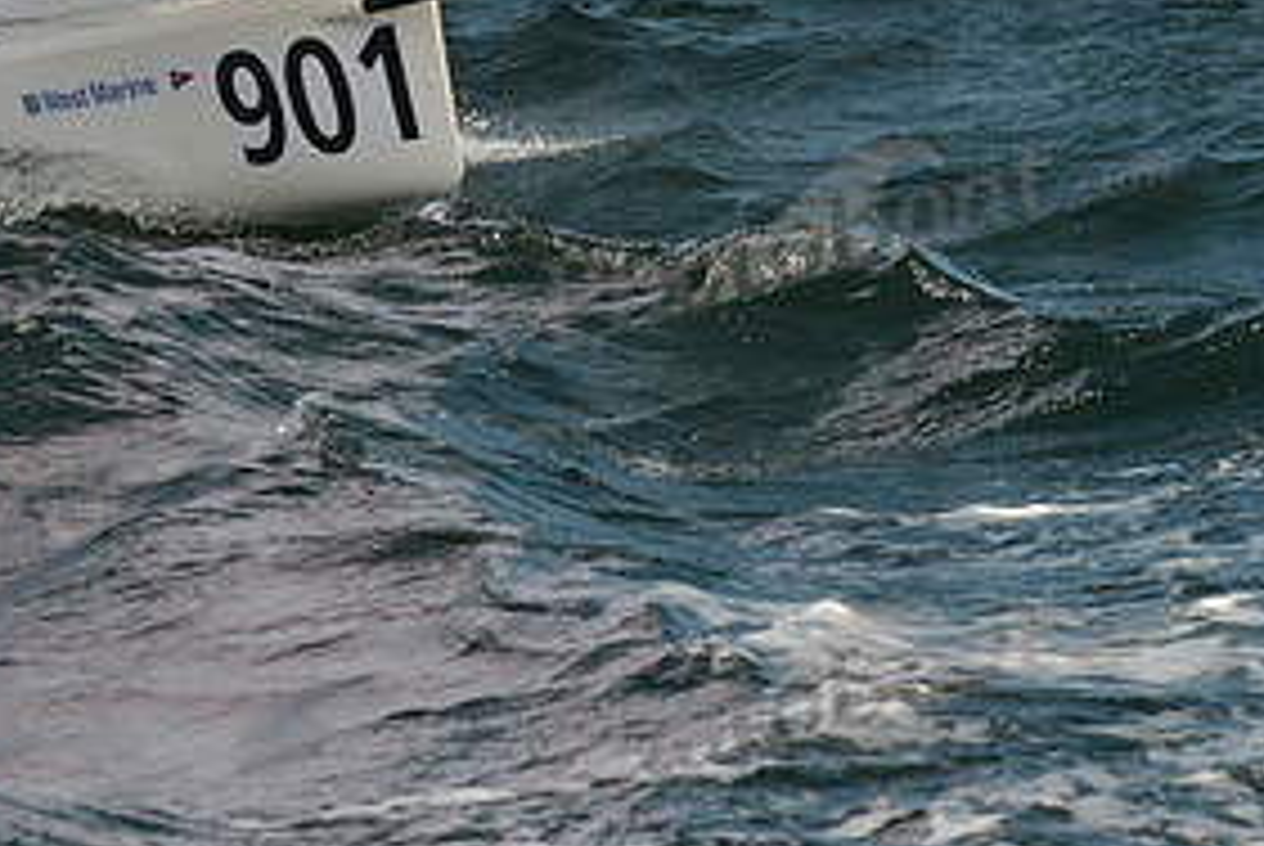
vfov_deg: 8.3
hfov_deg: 12.4
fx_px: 5799
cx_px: 310
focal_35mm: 165
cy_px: 61
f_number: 10
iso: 400
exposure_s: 1/1600
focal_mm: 80
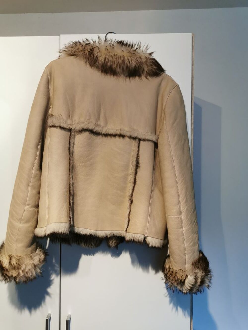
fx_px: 258
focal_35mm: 27
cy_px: 165
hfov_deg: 51.4
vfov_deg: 65.3
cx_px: 124
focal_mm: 5.58
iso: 160
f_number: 1.8
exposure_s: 1/50
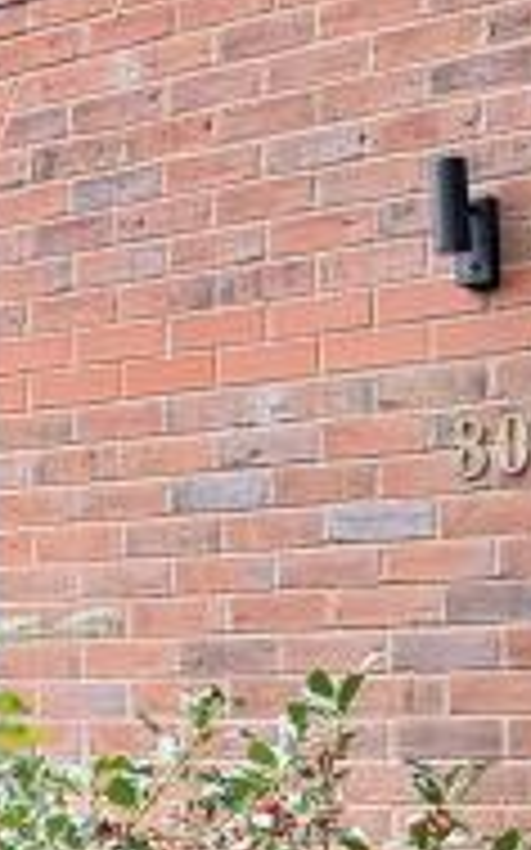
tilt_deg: +4.6
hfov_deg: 8.4
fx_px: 3198
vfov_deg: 15.1
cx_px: -918
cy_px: 468
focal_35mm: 138
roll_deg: -1.0
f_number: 1.78
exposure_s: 1/185
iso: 100
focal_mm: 6.76
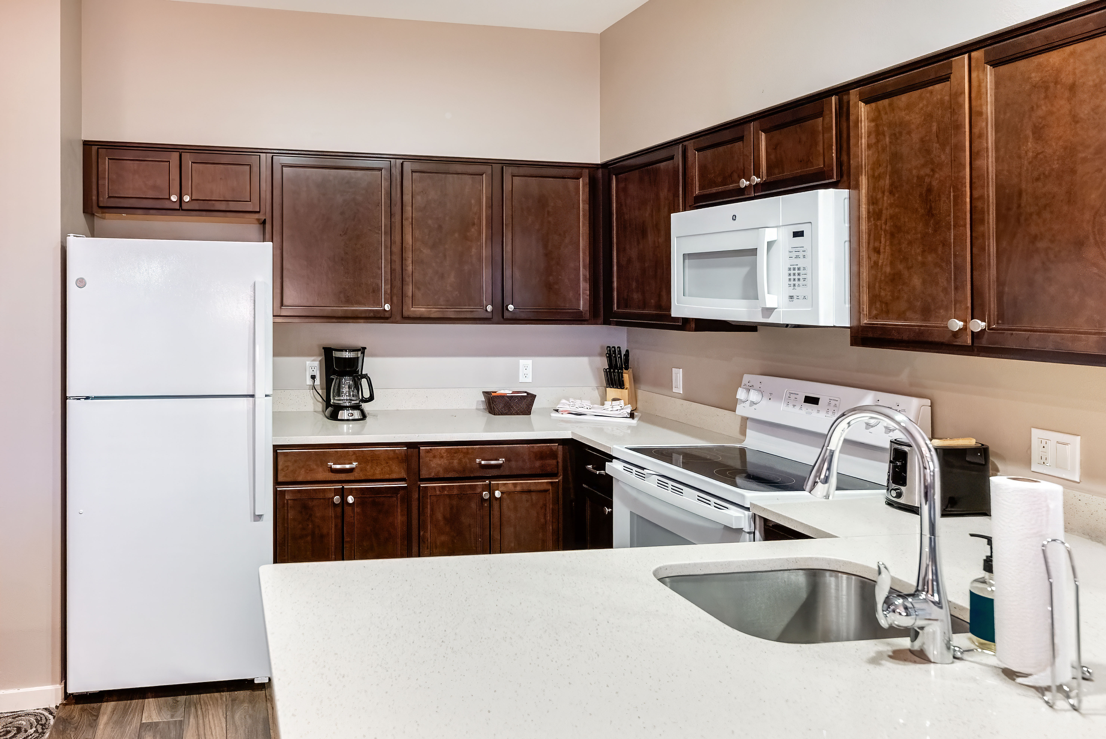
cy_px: 370
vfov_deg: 57.3
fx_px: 676
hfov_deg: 78.6
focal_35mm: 22
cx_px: 553
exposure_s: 1/60
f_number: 4.5
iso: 1000
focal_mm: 22
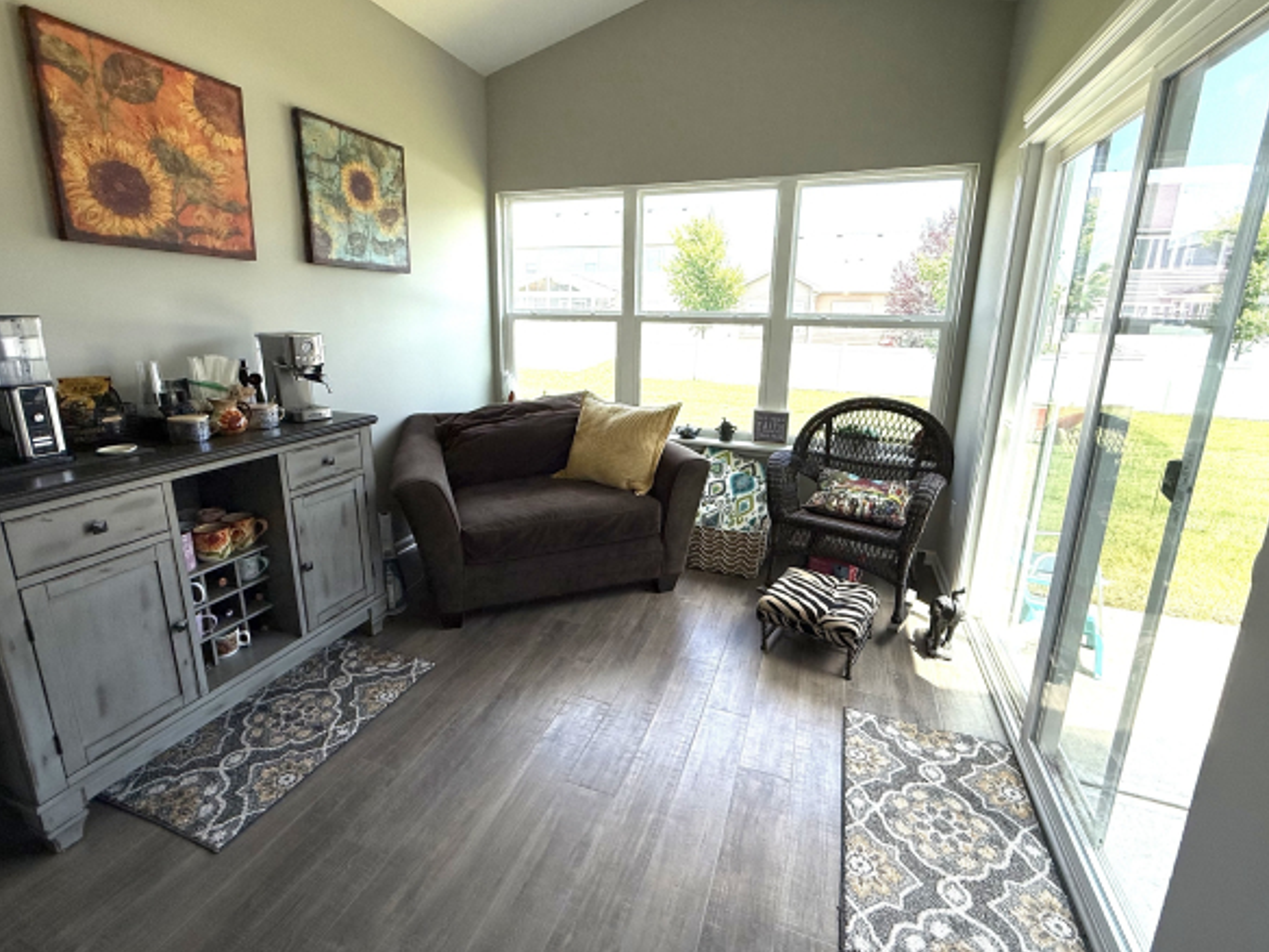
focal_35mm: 16
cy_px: 443
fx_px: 587
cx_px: 620
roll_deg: -1.3
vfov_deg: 78.0
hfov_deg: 94.5
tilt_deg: -12.9
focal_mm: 2.22
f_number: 2.2
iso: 64
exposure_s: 1/368
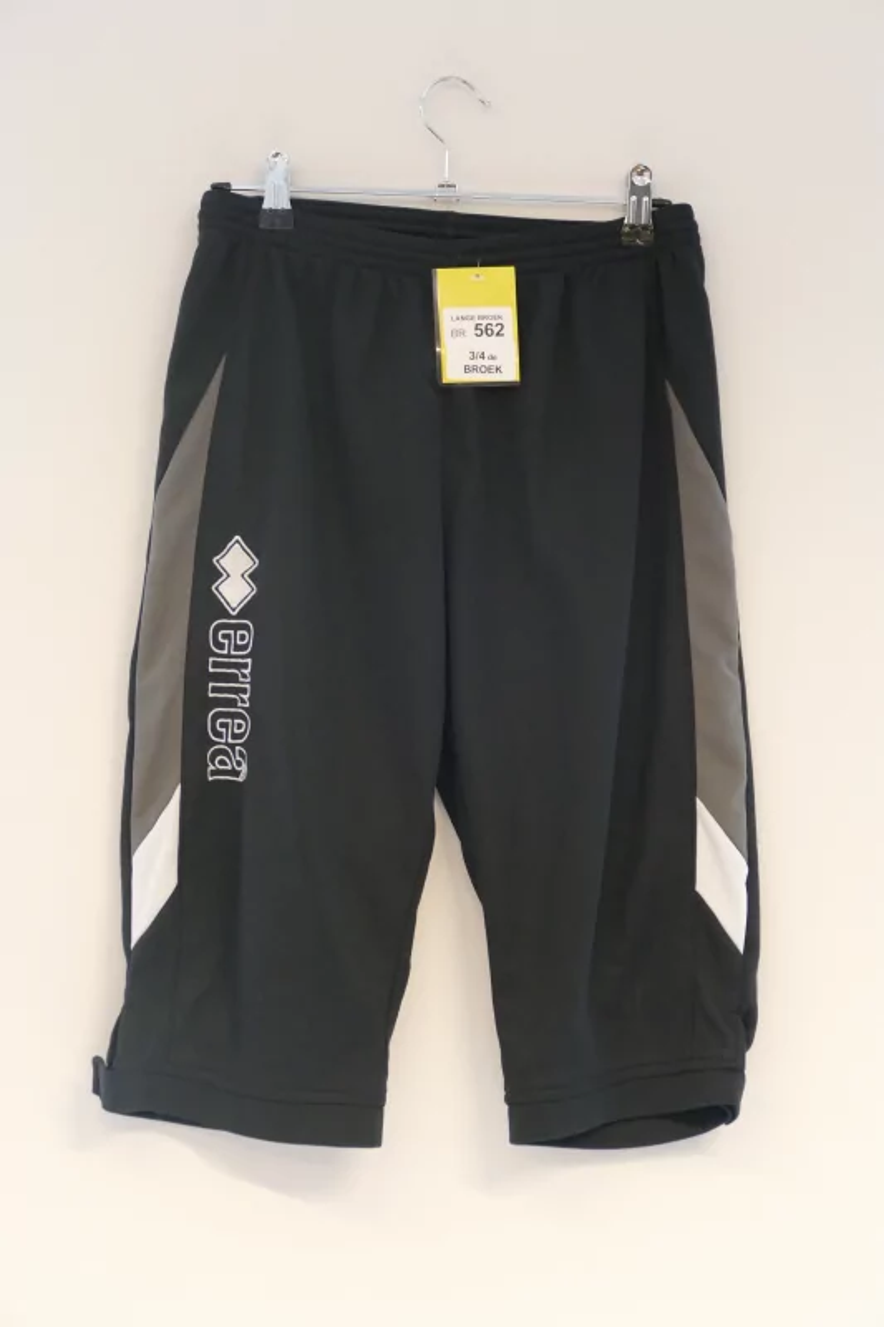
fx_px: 3021
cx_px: 442
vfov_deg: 24.8
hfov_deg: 16.6
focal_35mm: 82
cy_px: 664
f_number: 3.7
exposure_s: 1/40
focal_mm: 29.94
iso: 1600
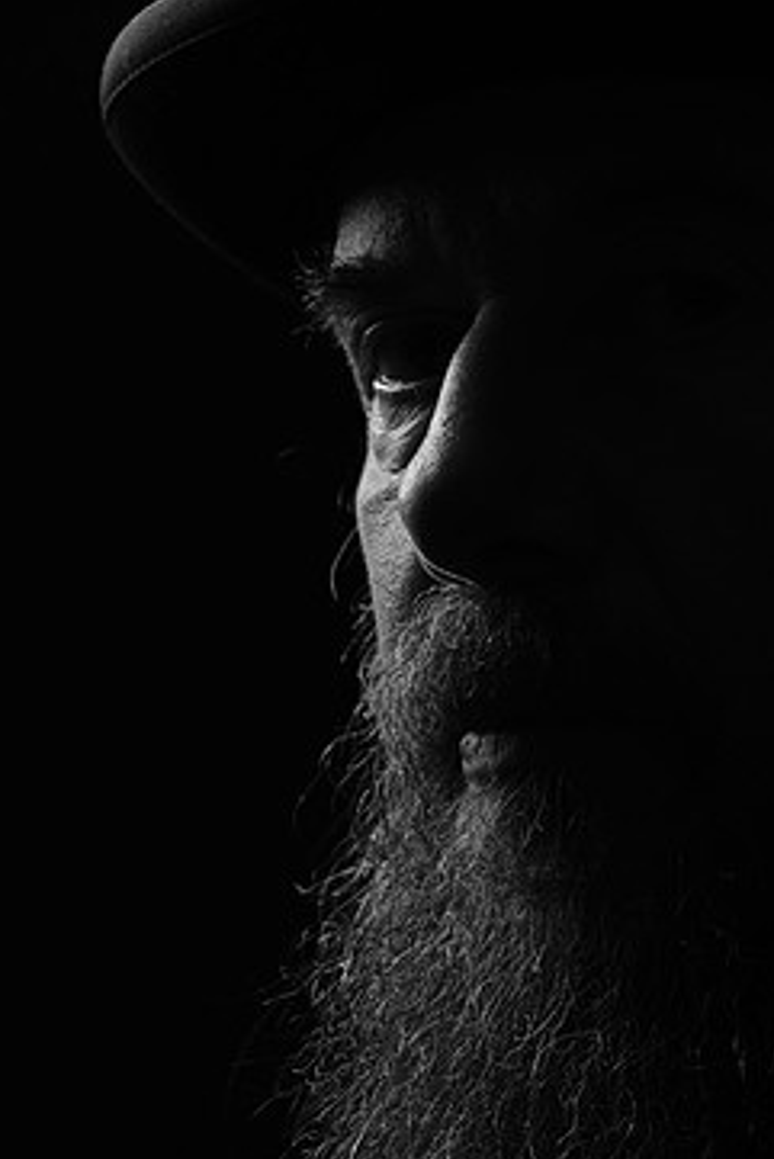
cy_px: 562
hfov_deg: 6.3
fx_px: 6991
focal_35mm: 217
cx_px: 618
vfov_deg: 9.5
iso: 200
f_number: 5.6
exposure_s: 1/160
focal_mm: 90
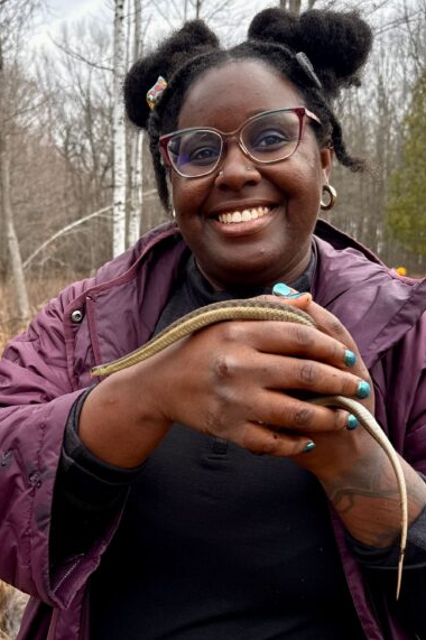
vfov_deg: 54.5
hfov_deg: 37.1
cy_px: 318
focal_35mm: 35
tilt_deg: -2.5
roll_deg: -3.3
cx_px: 119
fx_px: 622
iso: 100
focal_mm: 6.76
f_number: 1.78
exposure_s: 1/1410
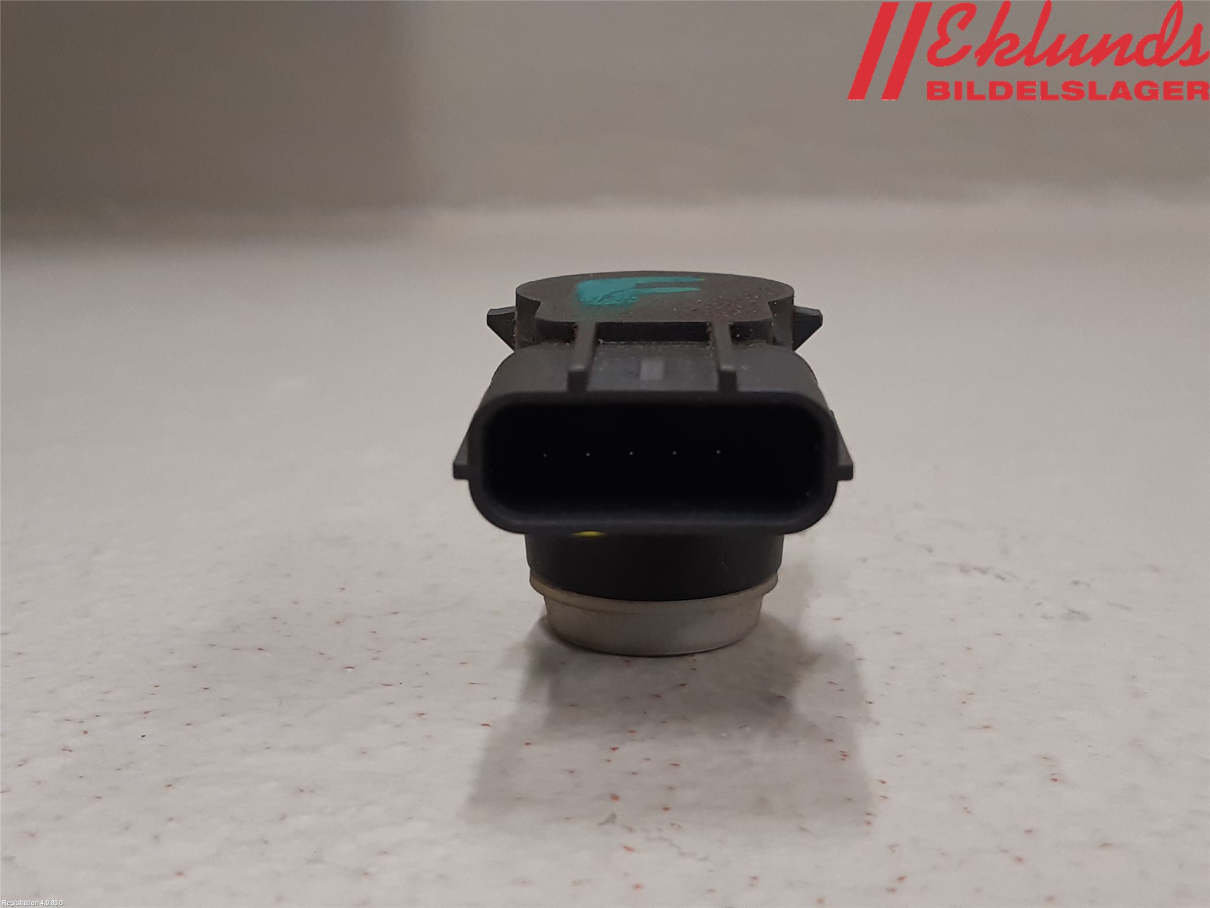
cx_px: 605
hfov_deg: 67.3
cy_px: 454
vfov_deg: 53.1
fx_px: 909
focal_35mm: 26
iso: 125
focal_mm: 3.93
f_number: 1.7
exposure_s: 1/50
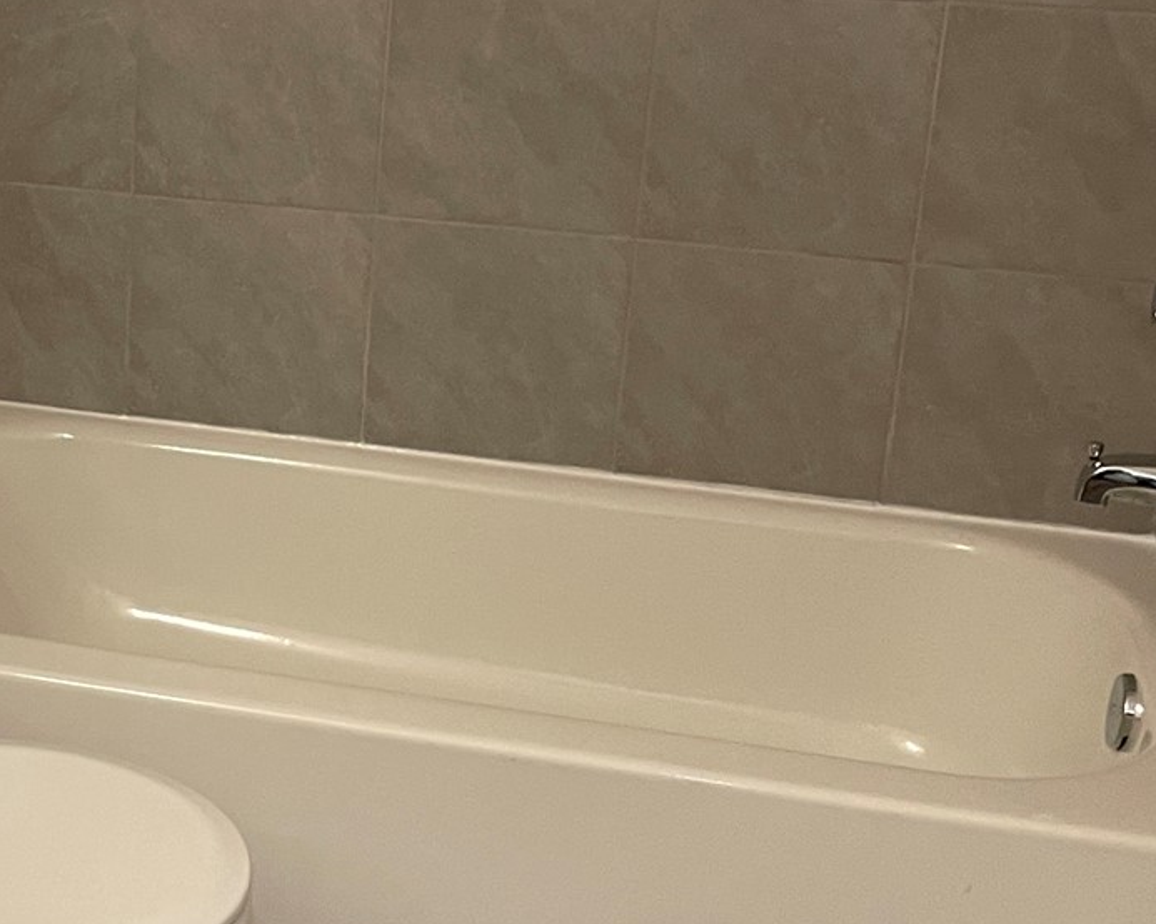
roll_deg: +0.3
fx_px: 2565
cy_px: 274
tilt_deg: -16.4
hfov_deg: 23.9
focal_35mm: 75
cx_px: -82
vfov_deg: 20.3
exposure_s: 1/60
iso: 125
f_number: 1.6
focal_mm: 4.2
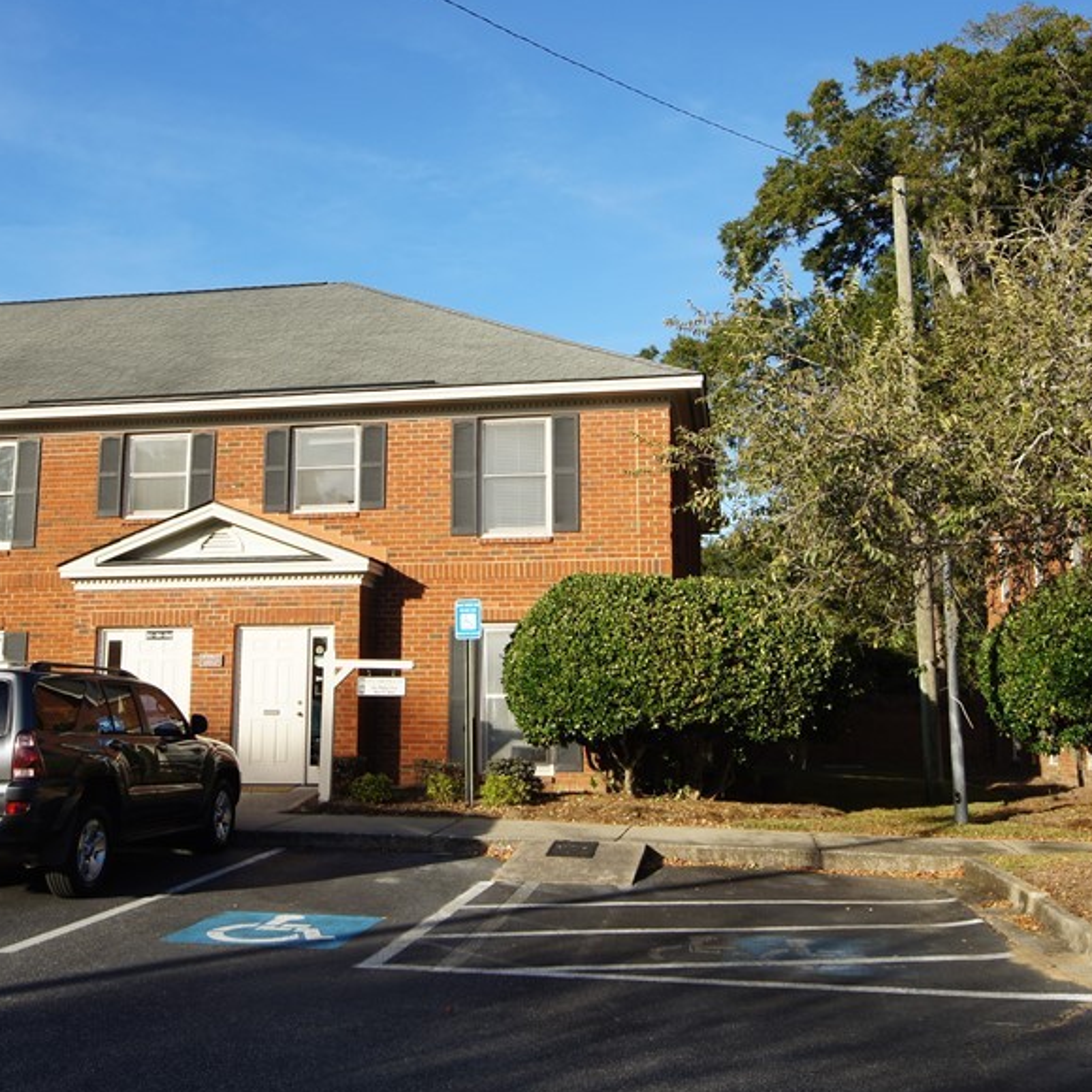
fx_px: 1278
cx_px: 481
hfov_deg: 46.2
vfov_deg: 46.1
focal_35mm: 36
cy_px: 458
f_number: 13
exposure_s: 1/60
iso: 100
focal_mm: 15
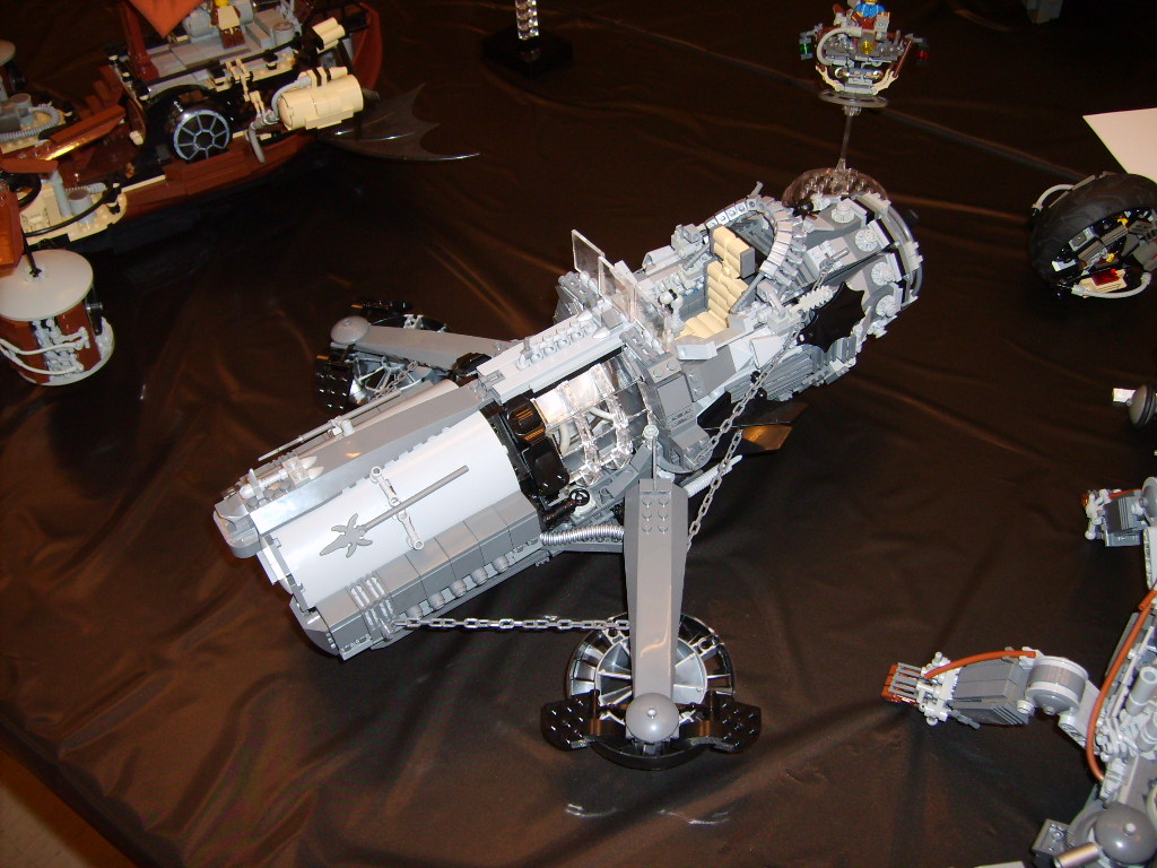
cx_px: 578
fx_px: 1170
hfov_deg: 52.6
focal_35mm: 35
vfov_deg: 40.7
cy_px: 434
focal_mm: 5.8
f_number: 2.8
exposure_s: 1/30
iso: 100
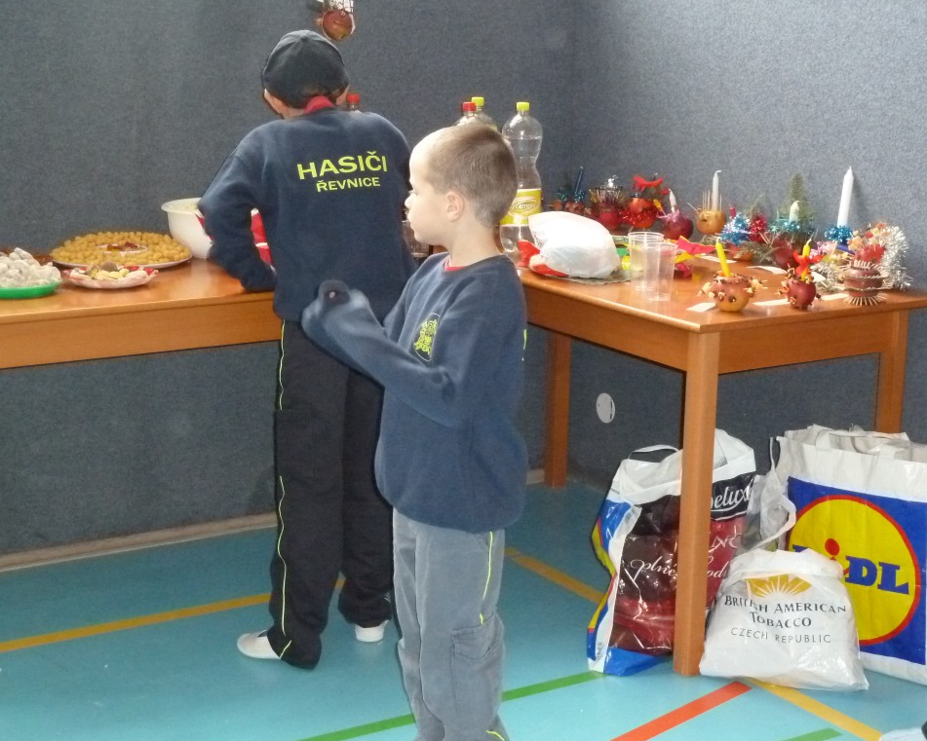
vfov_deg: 24.6
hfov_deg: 30.5
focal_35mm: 62
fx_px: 1701
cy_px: 370
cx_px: 438
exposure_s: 1/30
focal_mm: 9.7
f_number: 3.9
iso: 800
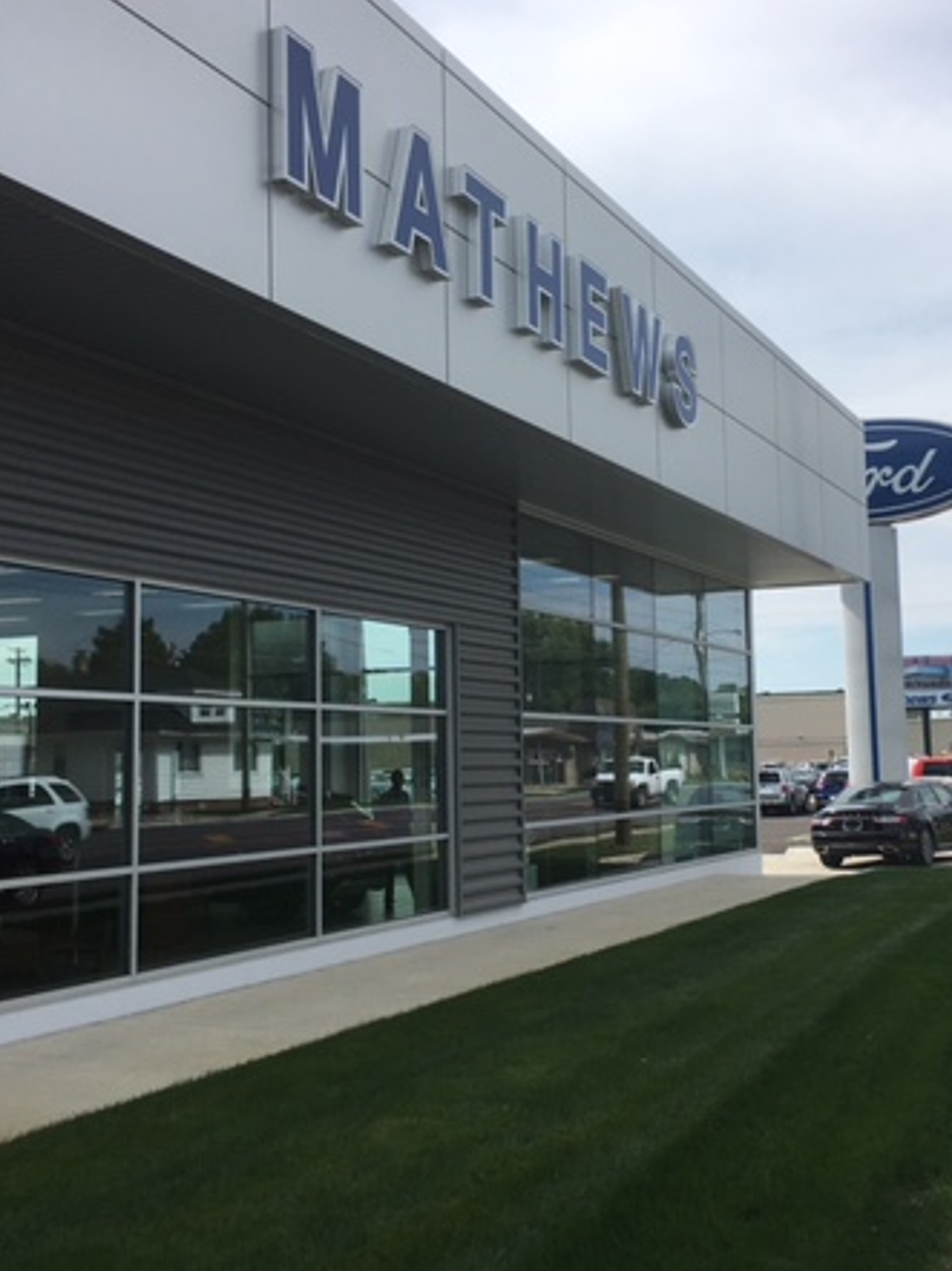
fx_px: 1542
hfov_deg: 34.3
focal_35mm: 42
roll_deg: +0.8
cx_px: 538
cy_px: 598
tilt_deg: +5.9
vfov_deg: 44.8
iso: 25
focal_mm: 4.15
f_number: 2.2
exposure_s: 1/2331
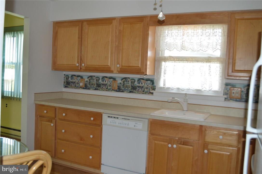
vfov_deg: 39.9
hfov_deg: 57.3
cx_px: 131
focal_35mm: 33
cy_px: 87
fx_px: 240
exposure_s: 1/100
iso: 400
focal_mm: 22
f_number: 4
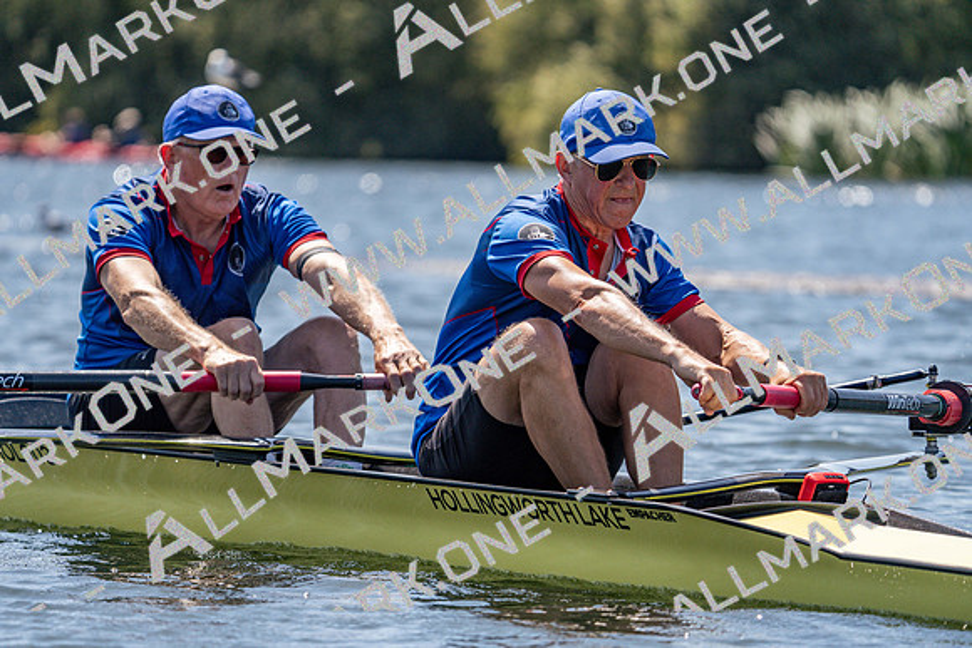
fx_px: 8183
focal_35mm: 303
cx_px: 486
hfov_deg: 6.8
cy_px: 324
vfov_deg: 4.5
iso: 320
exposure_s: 1/2000
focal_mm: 303
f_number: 6.3
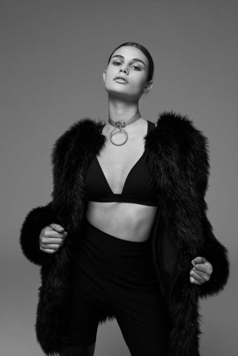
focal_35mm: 50
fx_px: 495
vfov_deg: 39.6
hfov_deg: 27.0
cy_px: 178
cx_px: 119
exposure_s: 1/160
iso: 200
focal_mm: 50
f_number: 11
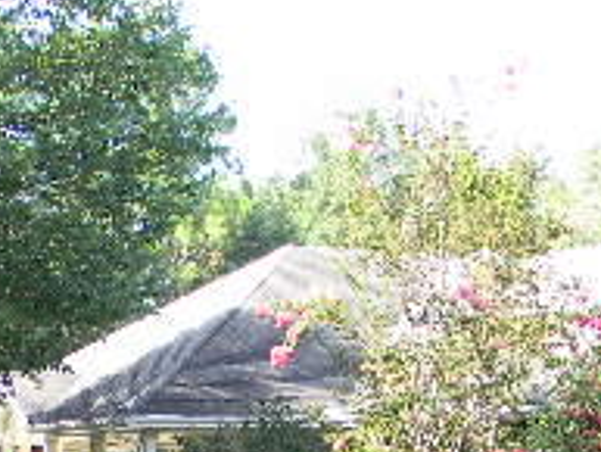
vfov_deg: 15.4
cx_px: 249
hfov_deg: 21.1
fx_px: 1616
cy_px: 524
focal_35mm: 93
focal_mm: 5
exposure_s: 1/62
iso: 80
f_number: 3.5
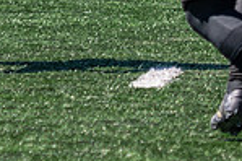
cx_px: -66
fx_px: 6762
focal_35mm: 1007
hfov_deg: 2.0
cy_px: -227
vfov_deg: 1.4
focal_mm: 105
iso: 160
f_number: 2.8
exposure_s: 1/1600
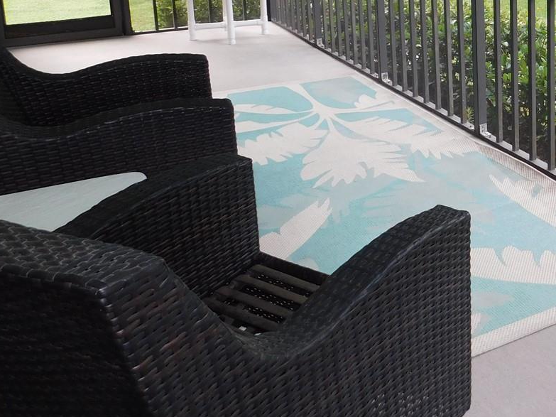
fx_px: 755
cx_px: 549
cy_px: 16
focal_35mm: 47
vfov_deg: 29.2
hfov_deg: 36.6
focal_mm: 4
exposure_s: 1/60
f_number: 3
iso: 125
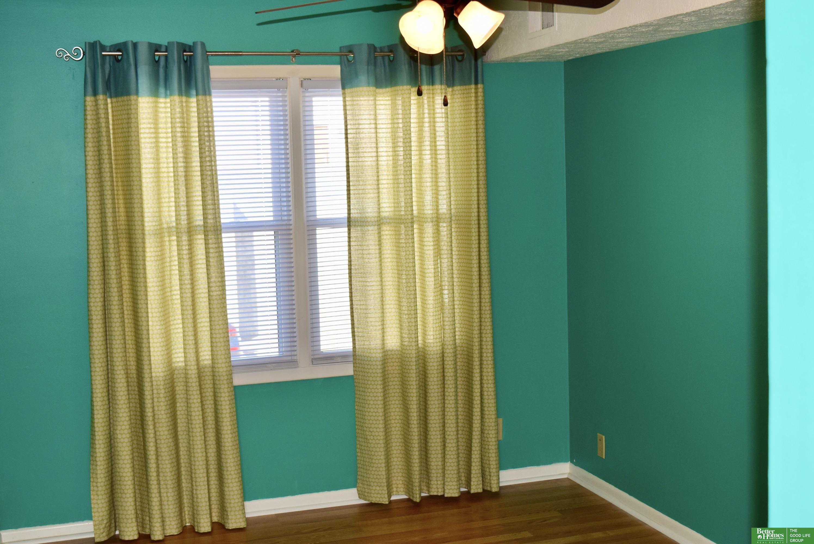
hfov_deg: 41.1
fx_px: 1086
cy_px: 272
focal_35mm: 48
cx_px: 407
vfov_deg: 28.1
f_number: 5.6
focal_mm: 32
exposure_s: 1/125
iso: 360
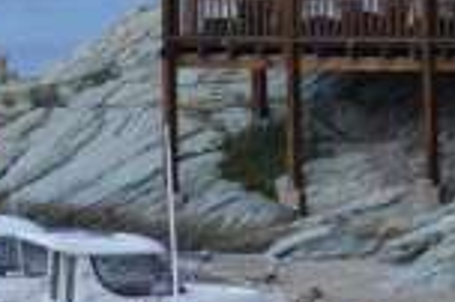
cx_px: 820
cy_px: -386
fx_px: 4659
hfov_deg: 5.5
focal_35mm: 369
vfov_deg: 3.7
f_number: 5.6
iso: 125
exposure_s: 1/320
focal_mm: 70
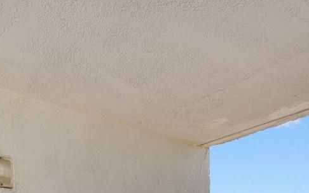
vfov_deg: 21.5
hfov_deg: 34.9
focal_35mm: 51
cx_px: 326
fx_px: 430
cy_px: 284
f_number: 10
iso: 100
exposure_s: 1/400
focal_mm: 10
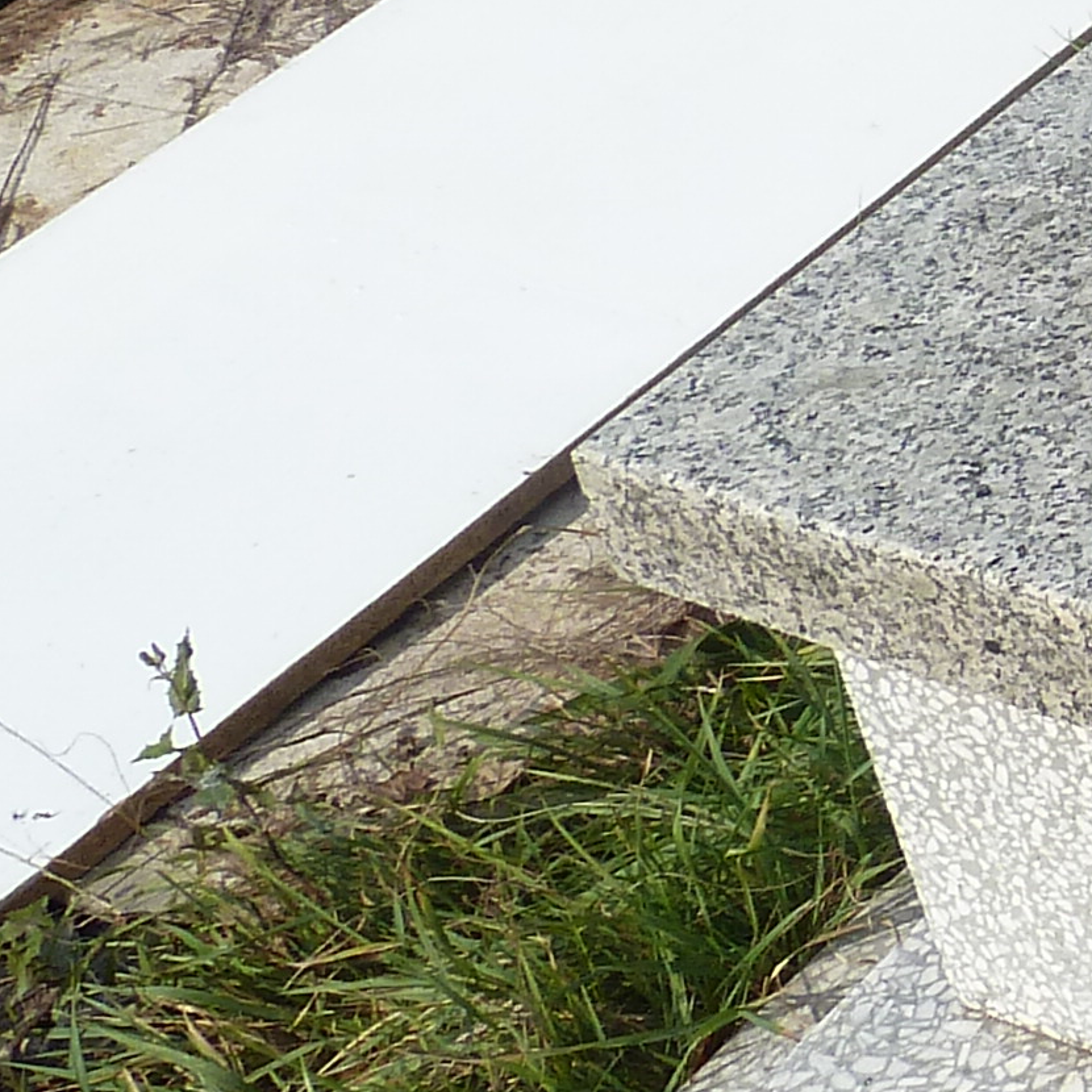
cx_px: 2304
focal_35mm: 115
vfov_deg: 14.7
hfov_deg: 12.9
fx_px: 4104
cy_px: -218
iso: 80
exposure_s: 1/400
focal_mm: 4.4
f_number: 4.5
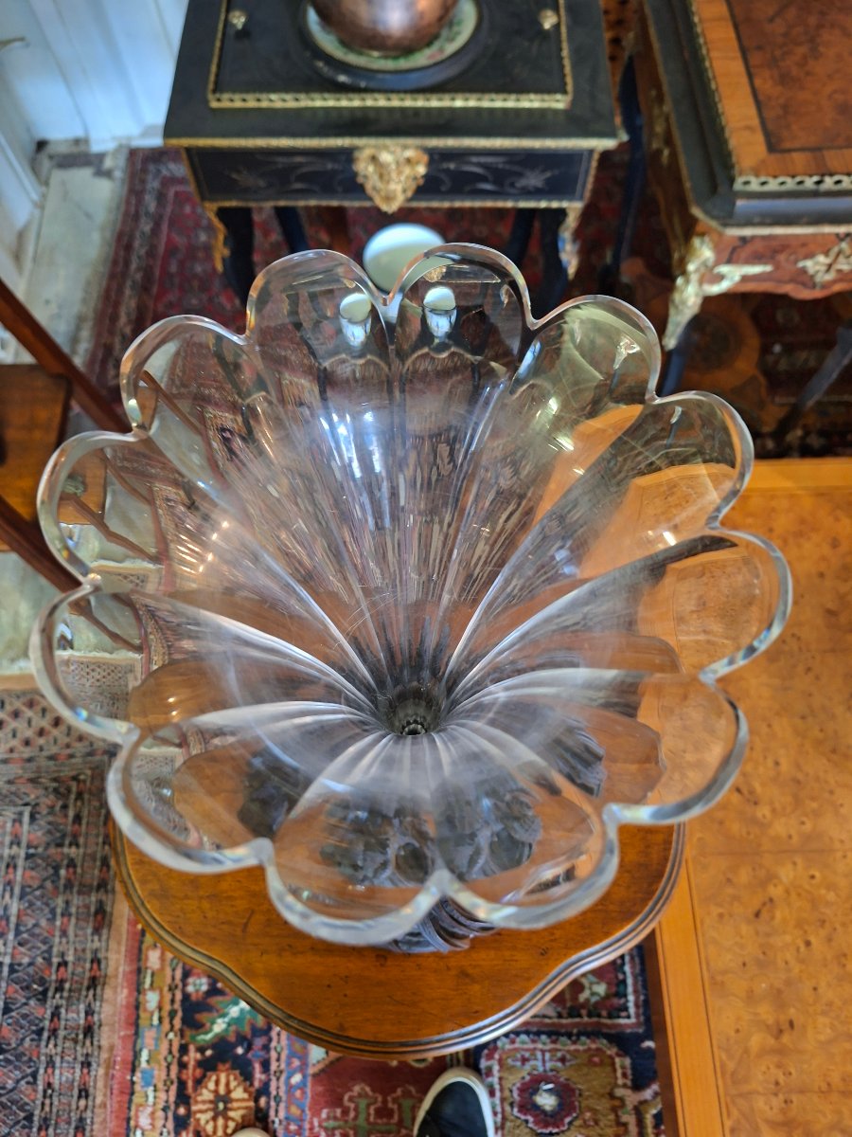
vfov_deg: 73.9
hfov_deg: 58.9
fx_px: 755
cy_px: 568
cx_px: 426
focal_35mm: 23
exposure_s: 1/25
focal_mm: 5.54
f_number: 1.8
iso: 320
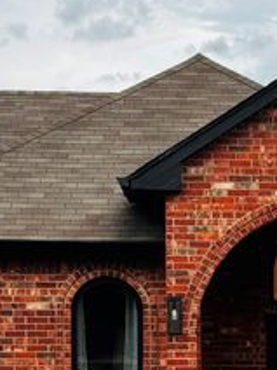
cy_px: 416
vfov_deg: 12.8
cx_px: 307
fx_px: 1611
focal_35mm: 151
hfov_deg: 9.7
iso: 64
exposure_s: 1/188
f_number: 1.78
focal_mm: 6.76
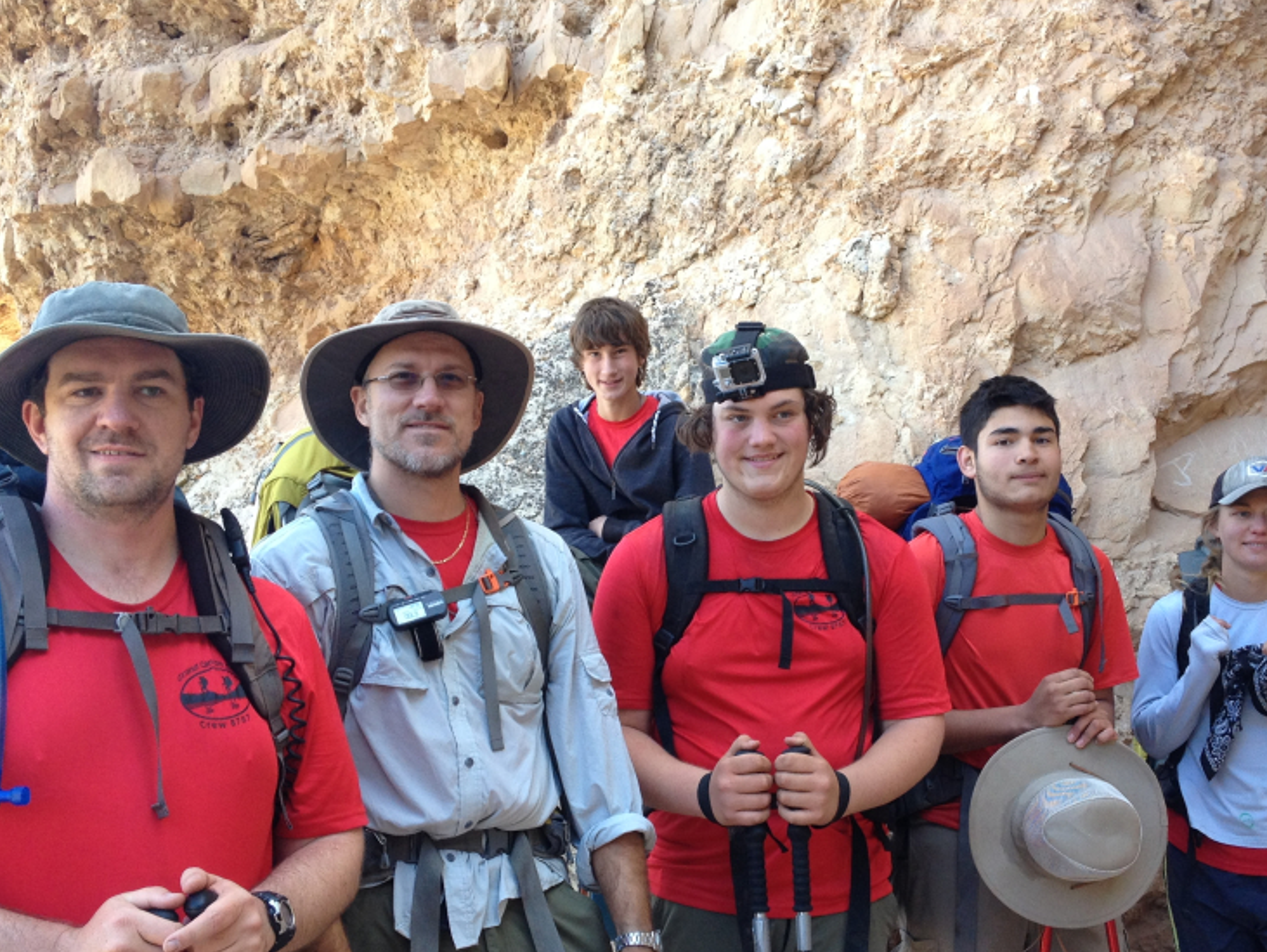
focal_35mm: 49
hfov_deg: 38.8
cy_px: 572
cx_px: 721
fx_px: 1794
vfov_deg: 29.6
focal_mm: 4.28
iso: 80
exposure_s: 1/120
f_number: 2.4
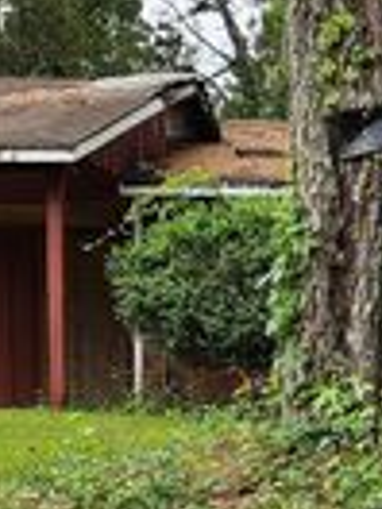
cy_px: 715
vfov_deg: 15.9
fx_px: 1707
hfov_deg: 12.5
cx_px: 451
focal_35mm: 116
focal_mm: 6.3
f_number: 1.7
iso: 20
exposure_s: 1/180
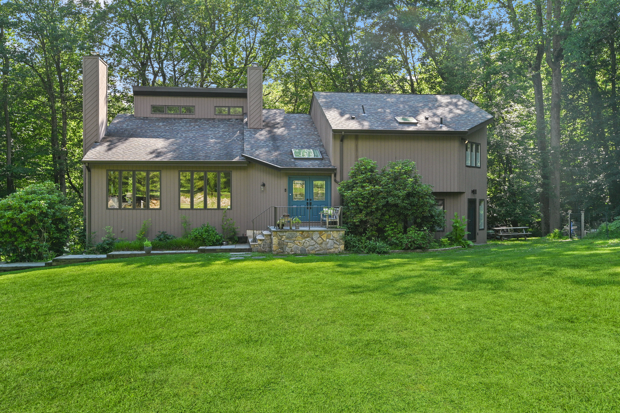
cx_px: 310
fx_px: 551
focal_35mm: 32
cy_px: 206
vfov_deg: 41.1
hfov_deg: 58.7
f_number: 8
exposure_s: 1/40
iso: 400
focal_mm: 32
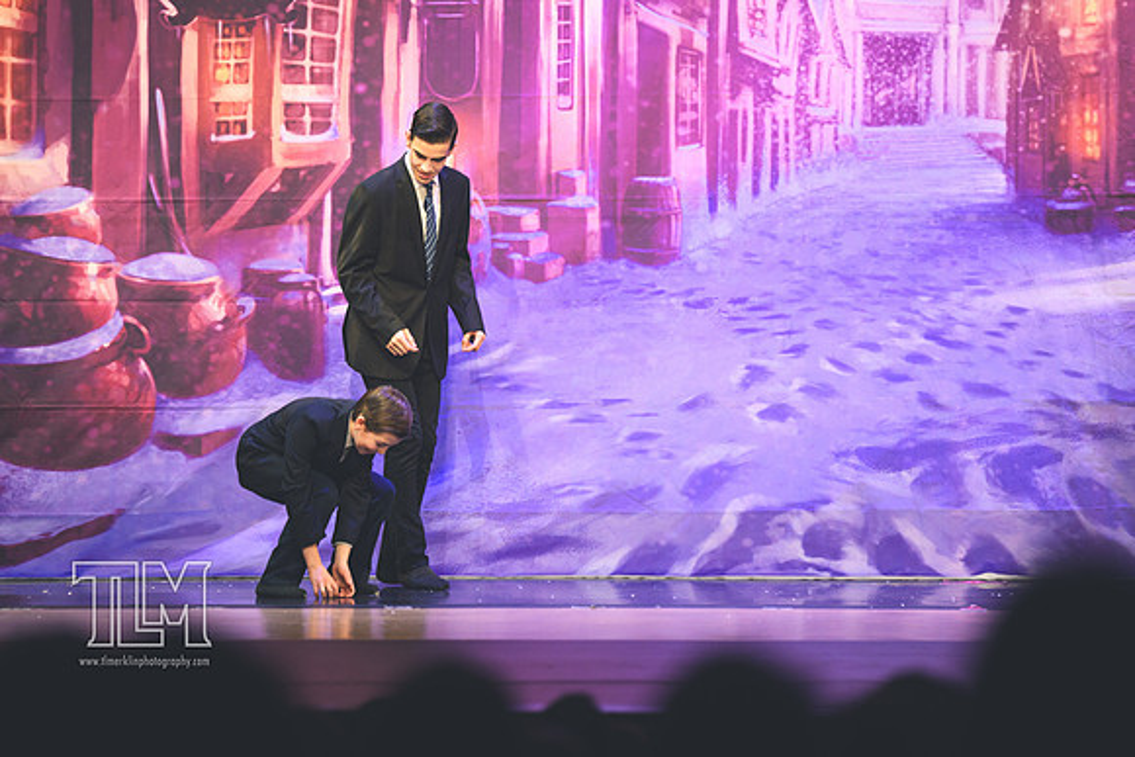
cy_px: 271
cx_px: 477
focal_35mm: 257
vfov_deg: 5.4
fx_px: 8094
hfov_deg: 8.0
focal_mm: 200
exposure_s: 1/400
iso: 1100
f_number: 2.8
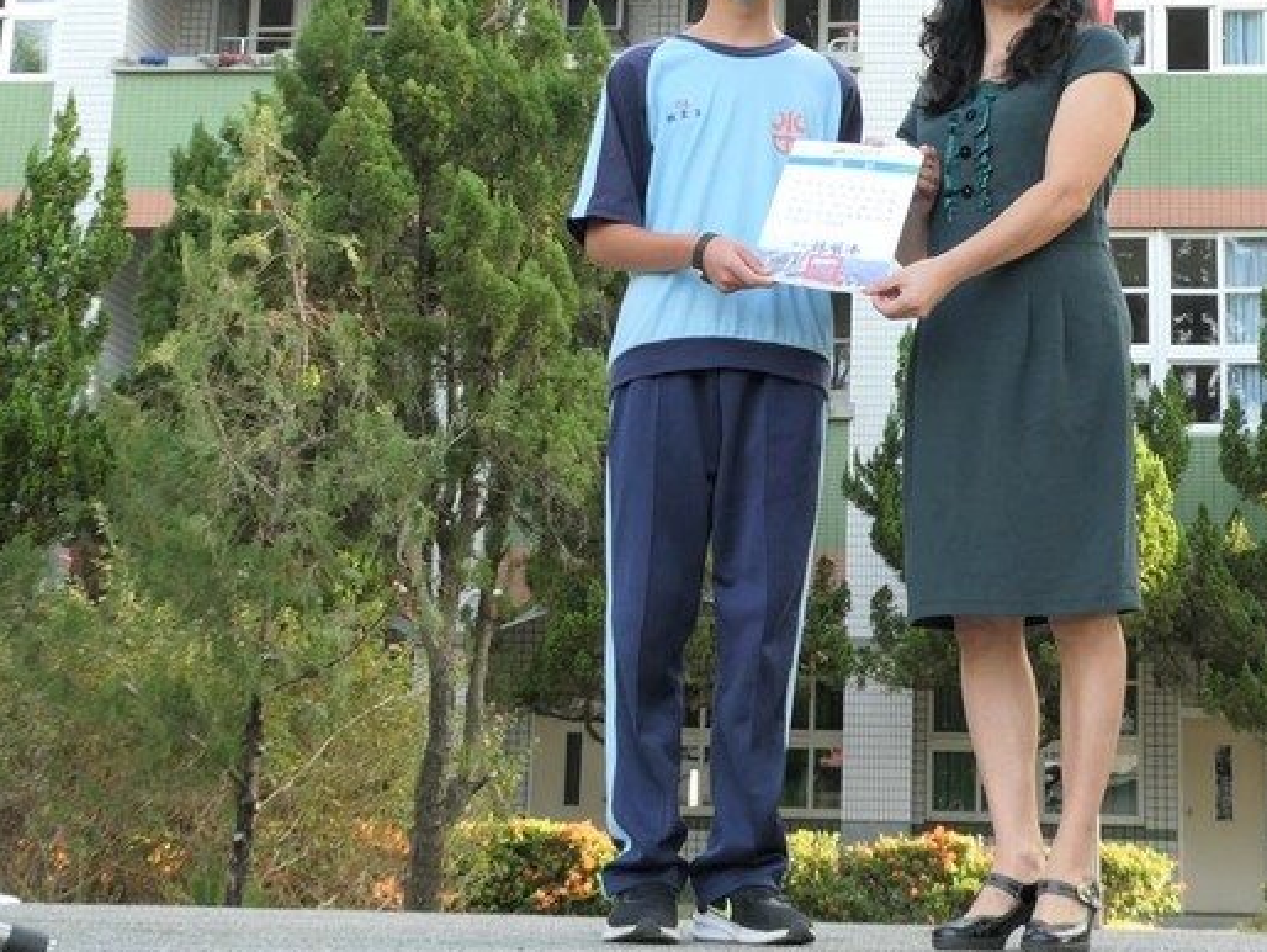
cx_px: 818
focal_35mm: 64
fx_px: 2344
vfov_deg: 22.9
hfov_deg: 30.1
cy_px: 354
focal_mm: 8.4
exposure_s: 1/80
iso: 125
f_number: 4
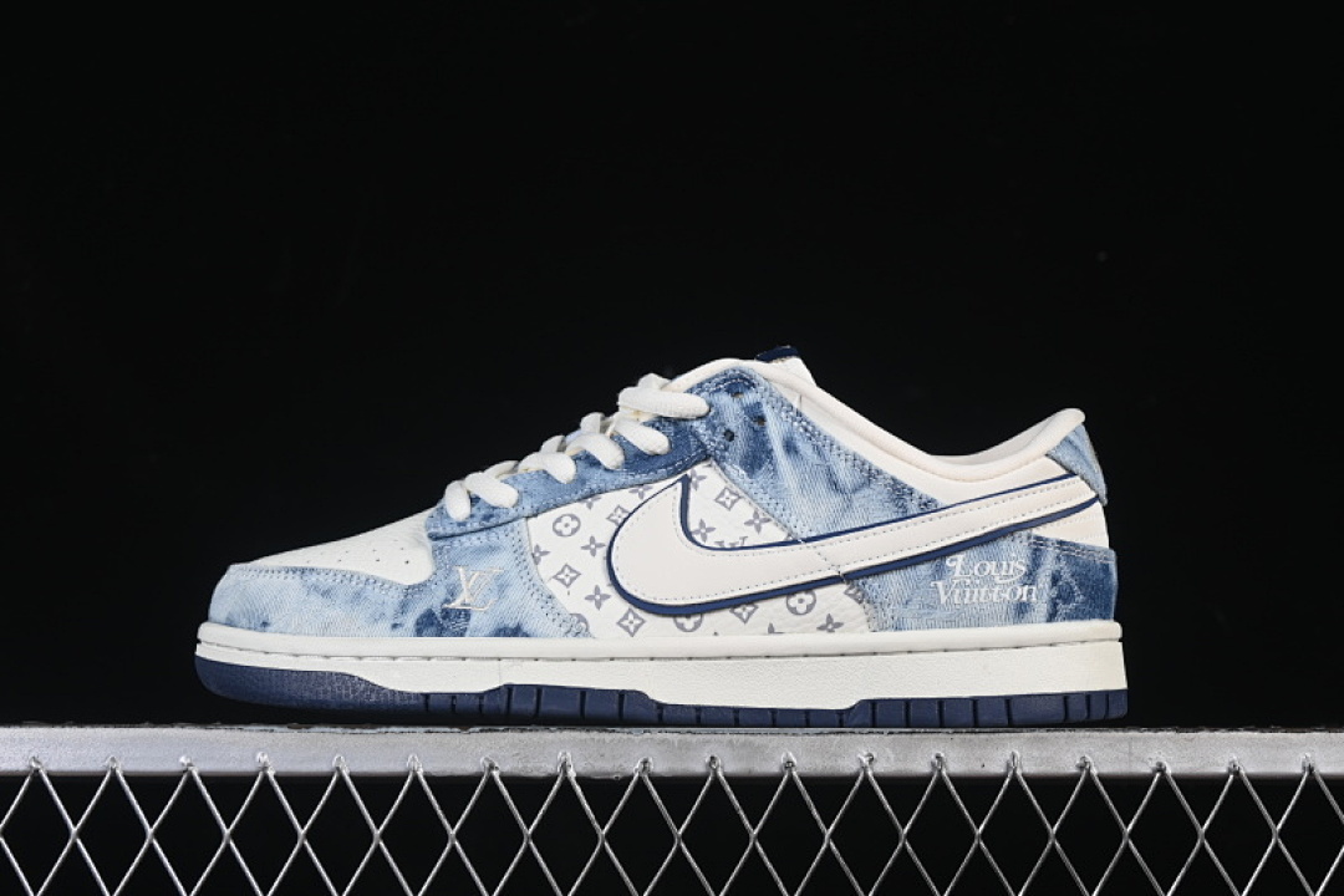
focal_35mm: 75
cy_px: 448
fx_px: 2800
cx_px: 672
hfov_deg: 27.0
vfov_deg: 18.2
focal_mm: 50
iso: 160
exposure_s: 1/80
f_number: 8
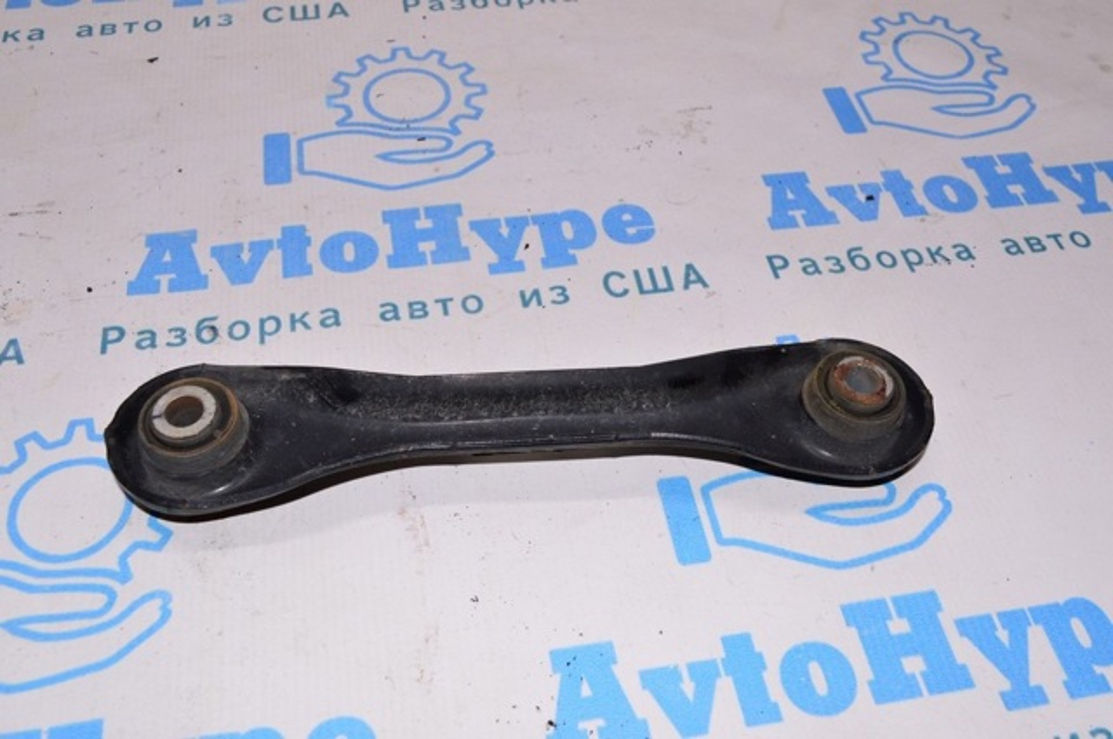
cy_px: 370
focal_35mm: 36
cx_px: 556
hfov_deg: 53.2
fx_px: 1112
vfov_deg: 36.8
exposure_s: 1/200
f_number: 8
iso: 1600
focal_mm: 24
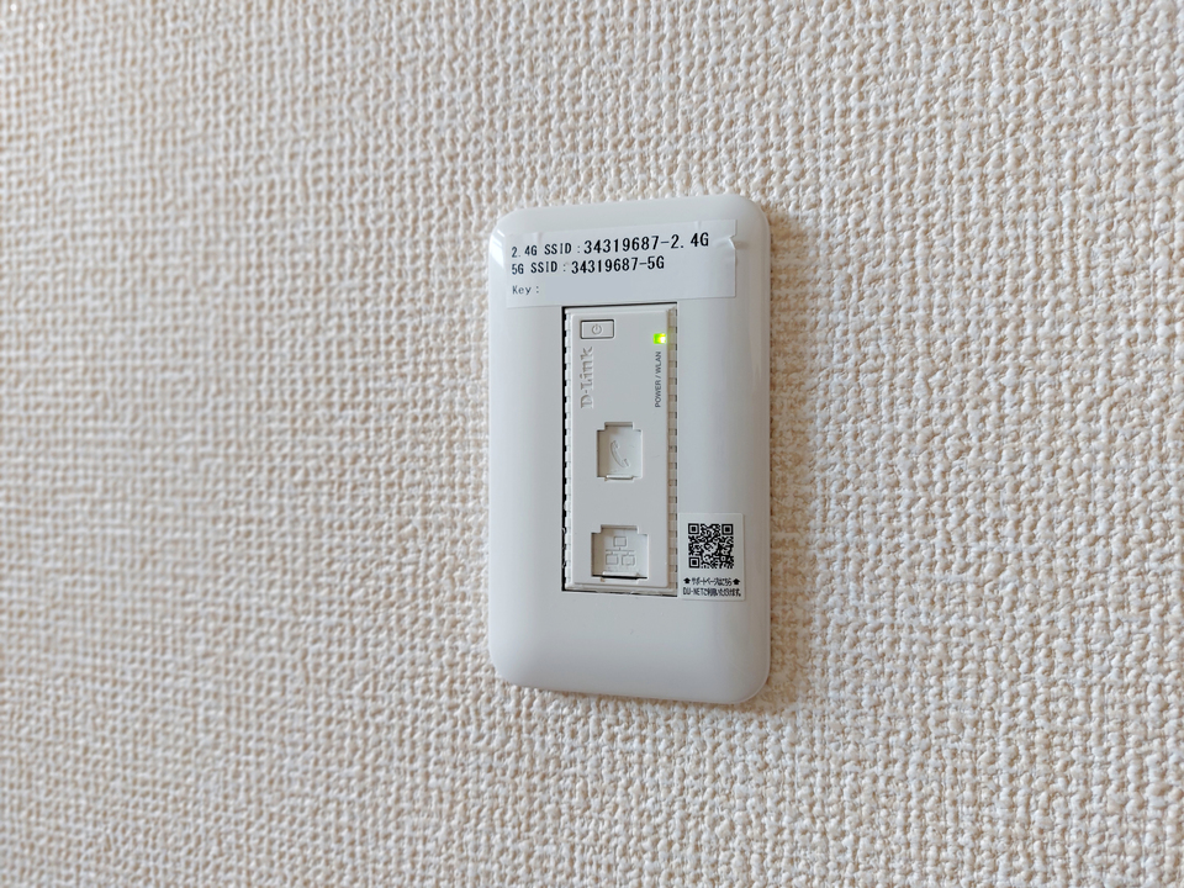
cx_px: 592
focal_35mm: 24
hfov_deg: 71.6
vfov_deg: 56.8
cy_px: 444
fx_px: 821
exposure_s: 1/24
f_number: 1.8
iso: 40
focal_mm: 5.23
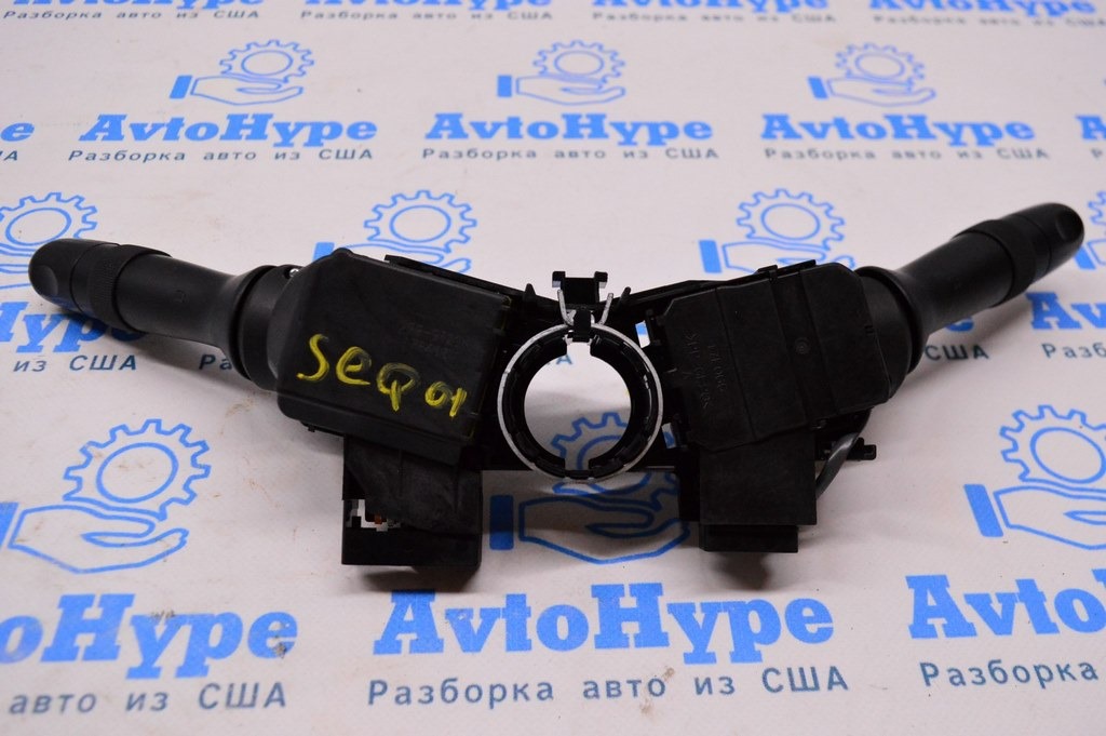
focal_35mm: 34
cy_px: 368
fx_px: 1059
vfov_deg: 38.3
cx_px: 553
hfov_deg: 55.1
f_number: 6.3
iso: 3200
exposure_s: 1/320
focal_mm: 23
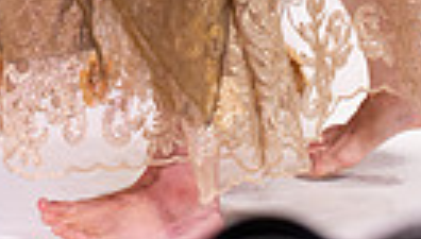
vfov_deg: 3.6
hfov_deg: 6.6
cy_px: -472
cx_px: 199
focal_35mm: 327
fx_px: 3659
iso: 2000
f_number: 5.6
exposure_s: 1/400
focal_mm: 92
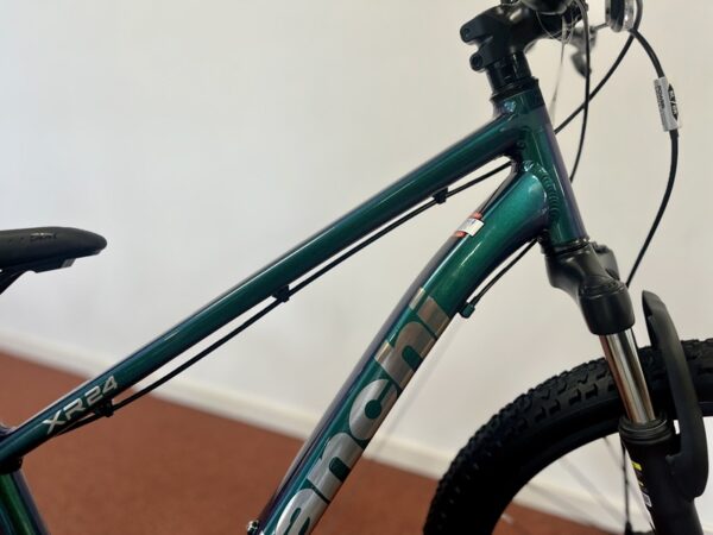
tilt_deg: -15.0
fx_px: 536
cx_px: 356
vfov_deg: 53.1
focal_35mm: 26
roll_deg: -0.7
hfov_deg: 67.3
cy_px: 268
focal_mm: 5.1
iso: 125
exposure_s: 1/100
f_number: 1.6
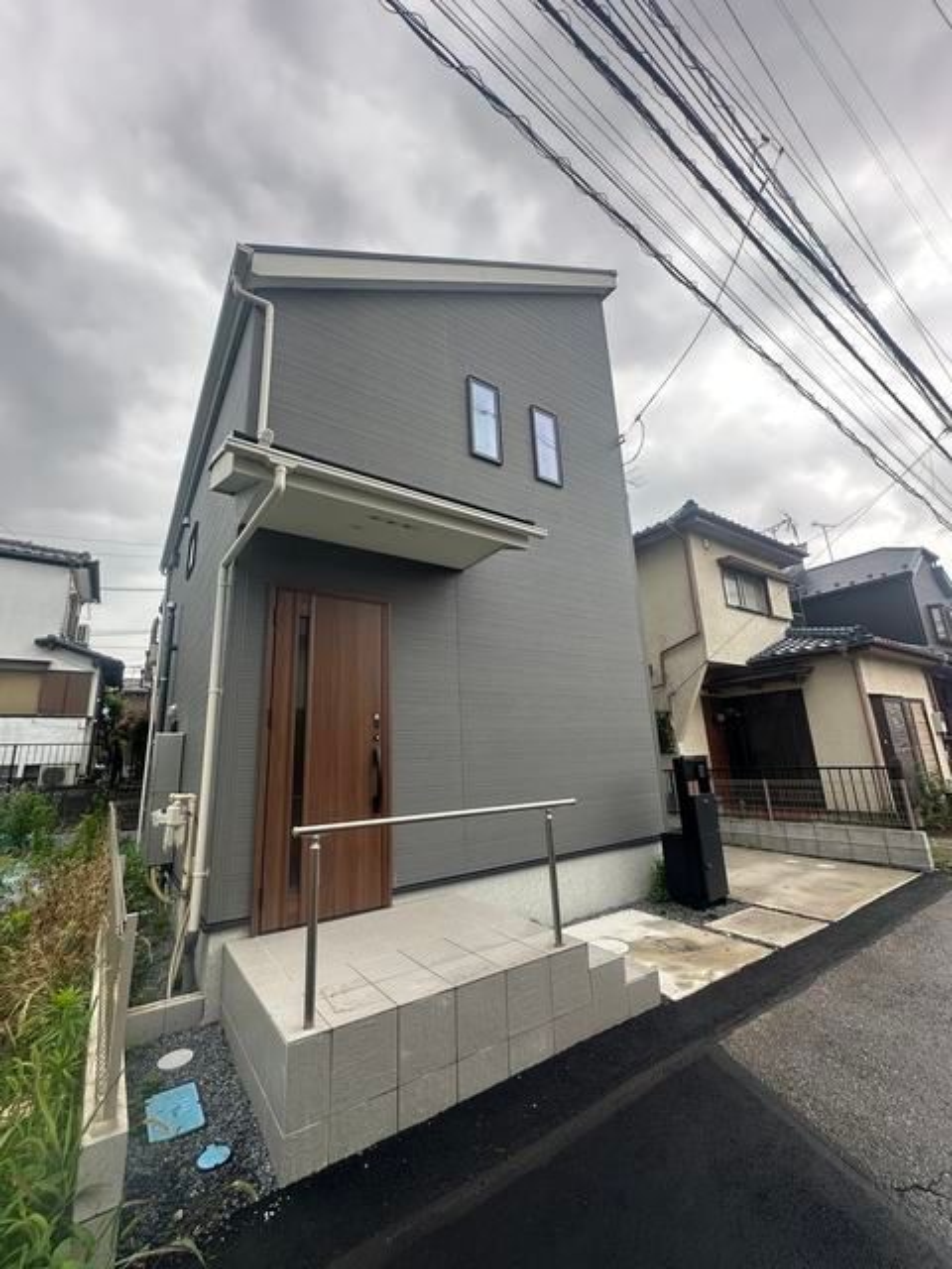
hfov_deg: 85.7
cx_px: 476
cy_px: 634
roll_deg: +2.3
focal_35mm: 14
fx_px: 513
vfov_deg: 102.1
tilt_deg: +14.4
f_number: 2.2
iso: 40
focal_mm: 2.22
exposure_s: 1/322
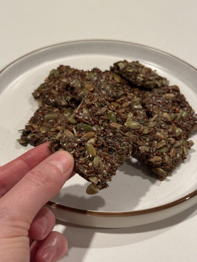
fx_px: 364
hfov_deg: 30.3
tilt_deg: -44.9
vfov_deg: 39.7
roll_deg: -3.6
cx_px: 98
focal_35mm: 48
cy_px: 131
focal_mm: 6.76
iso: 200
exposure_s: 1/60
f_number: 1.78
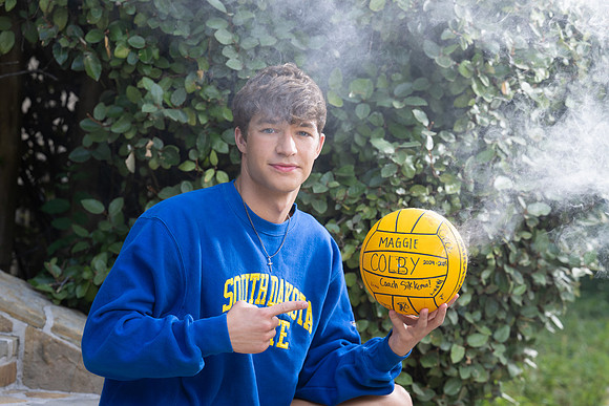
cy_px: 229
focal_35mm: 107
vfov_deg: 12.8
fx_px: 1813
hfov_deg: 19.1
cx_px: 304
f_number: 4.5
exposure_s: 1/200
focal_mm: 95
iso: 100
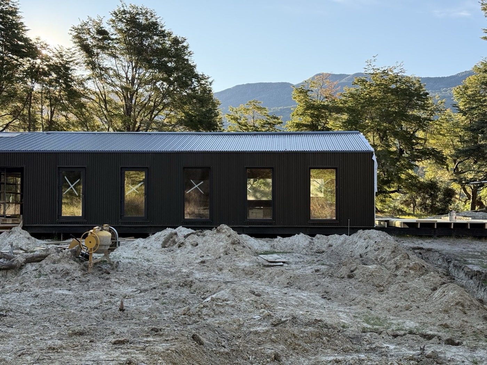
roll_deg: -0.2
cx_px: 244
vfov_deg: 30.3
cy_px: 182
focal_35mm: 48
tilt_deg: +1.5
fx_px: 675
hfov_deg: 39.7
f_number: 1.78
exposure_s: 1/754
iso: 100
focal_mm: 6.76
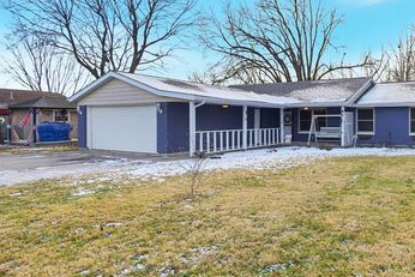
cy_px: 116
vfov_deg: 49.4
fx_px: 300
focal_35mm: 26
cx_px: 283
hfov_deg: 67.1
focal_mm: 12
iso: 100
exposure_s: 1/4000
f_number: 4
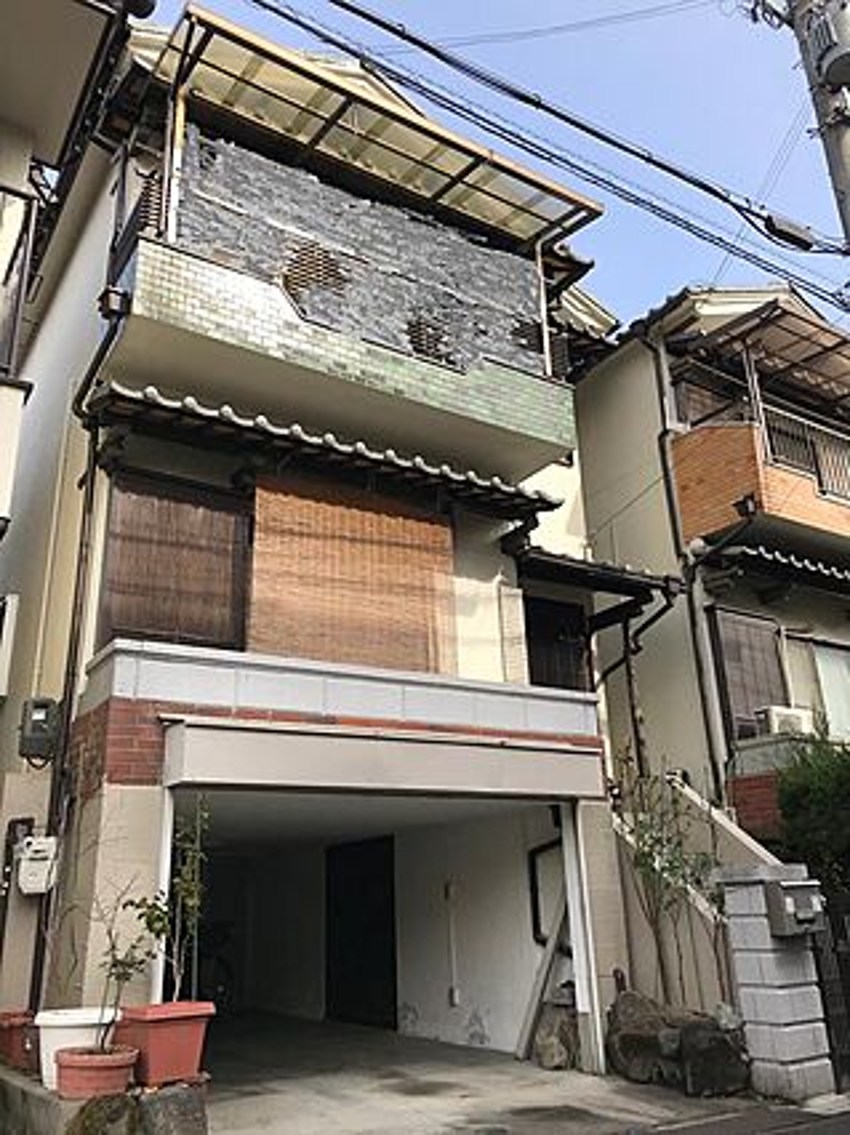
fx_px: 918
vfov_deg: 63.5
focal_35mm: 28
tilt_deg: +20.9
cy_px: 568
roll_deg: +2.1
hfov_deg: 49.7
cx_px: 425
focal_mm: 3.99
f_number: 1.8
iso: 20
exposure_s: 1/929
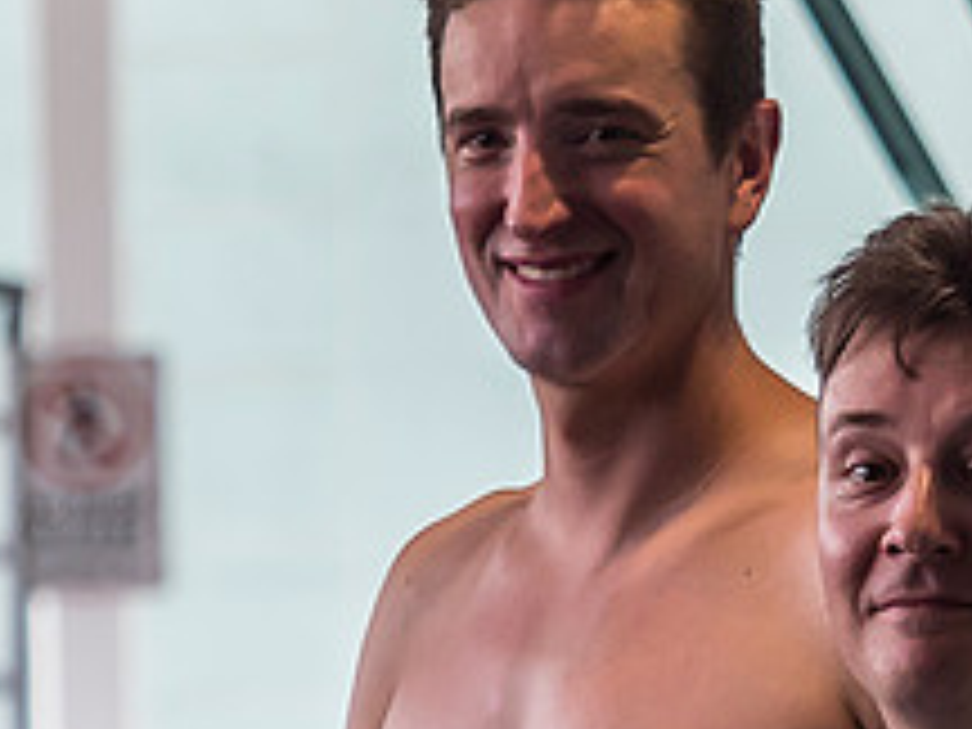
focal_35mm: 790
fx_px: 22183
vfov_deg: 1.9
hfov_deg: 2.5
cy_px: 1119
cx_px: 913
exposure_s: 1/500
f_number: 2.8
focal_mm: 79
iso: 500
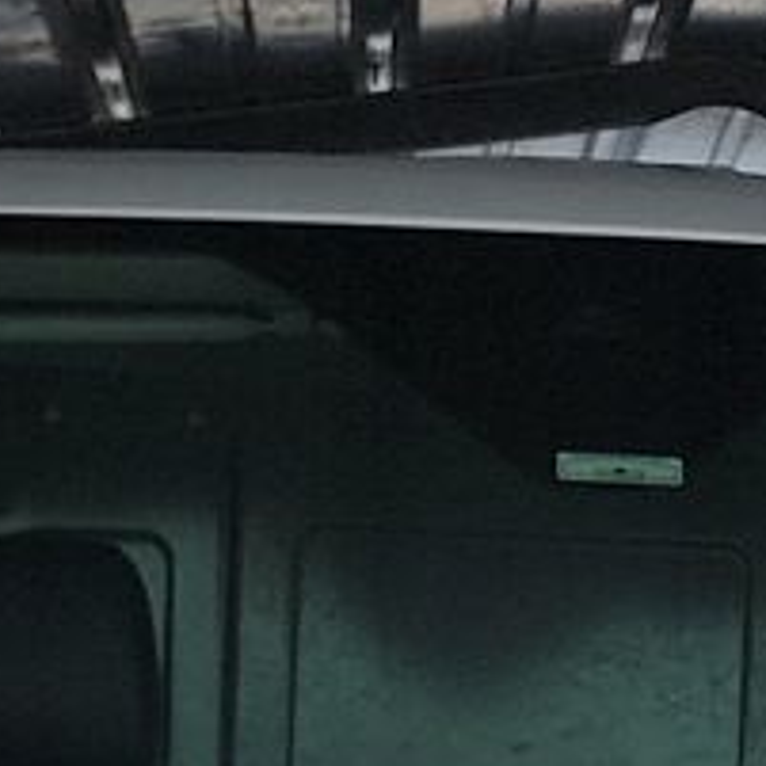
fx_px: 4231
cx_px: 488
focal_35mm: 169
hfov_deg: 10.3
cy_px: 1753
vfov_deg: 9.4
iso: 50
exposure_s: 1/248
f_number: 1.8
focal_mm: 6.7
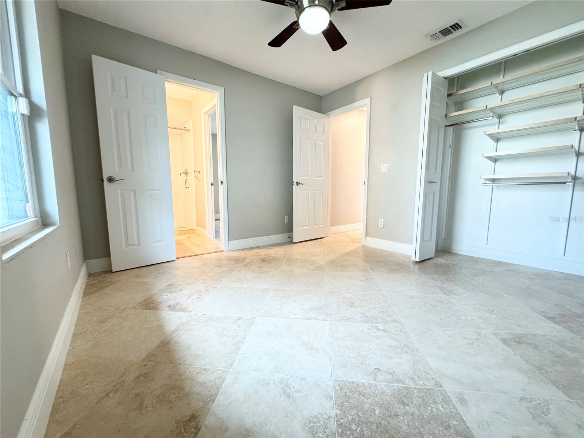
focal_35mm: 14
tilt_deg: -6.4
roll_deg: +0.1
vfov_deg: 85.7
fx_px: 236
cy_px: 219
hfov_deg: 102.1
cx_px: 292
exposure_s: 1/60
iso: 320
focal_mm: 2.22
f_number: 2.2
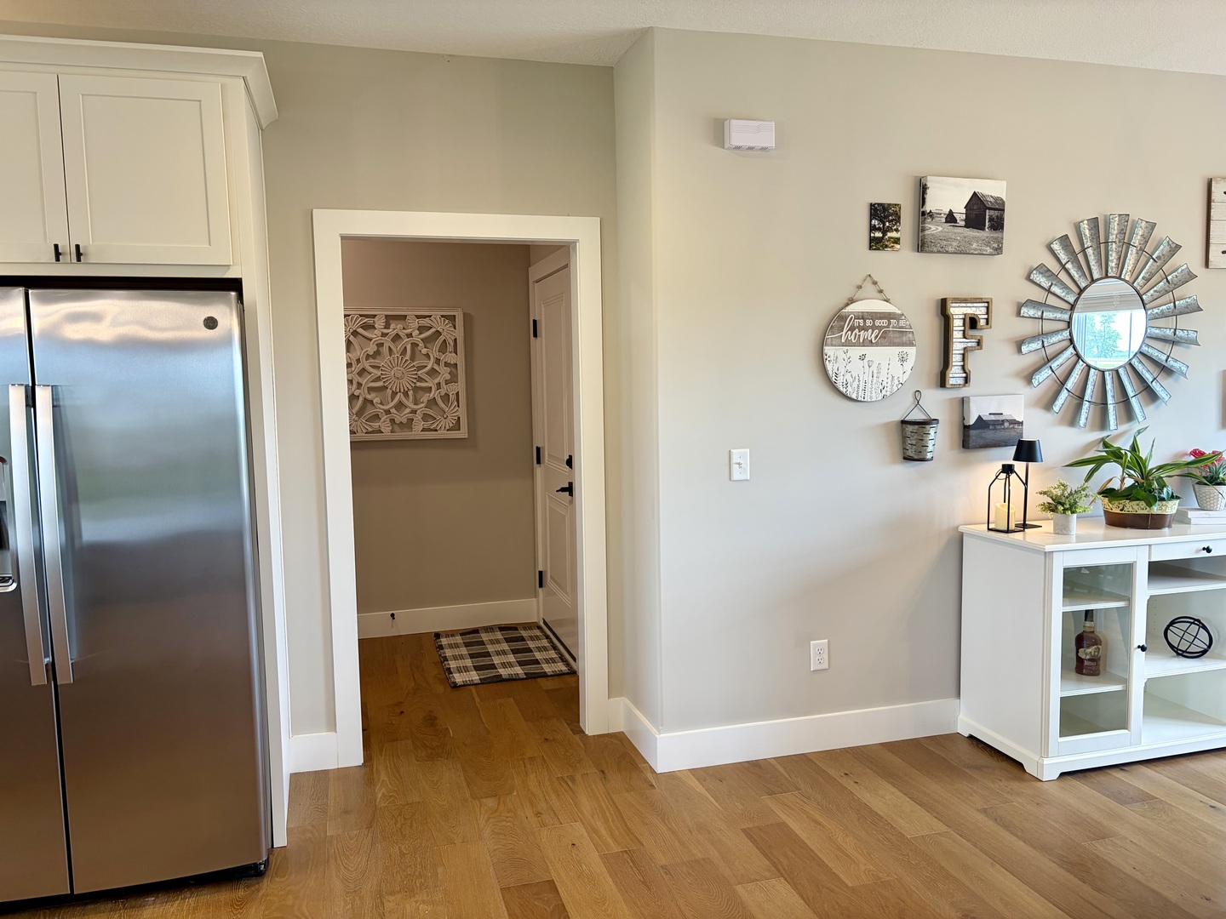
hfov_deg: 67.3
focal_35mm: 26
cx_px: 613
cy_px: 460
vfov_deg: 53.1
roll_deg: +0.8
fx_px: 921
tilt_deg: -4.8
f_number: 1.6
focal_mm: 5.96
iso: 64
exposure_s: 1/60
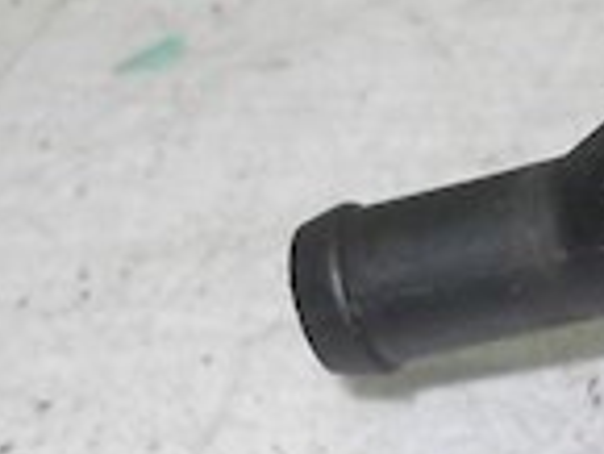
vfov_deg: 8.2
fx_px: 3161
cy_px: 179
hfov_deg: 10.2
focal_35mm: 181
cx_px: 1166
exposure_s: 1/40
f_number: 5.5
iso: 80
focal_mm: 6.72
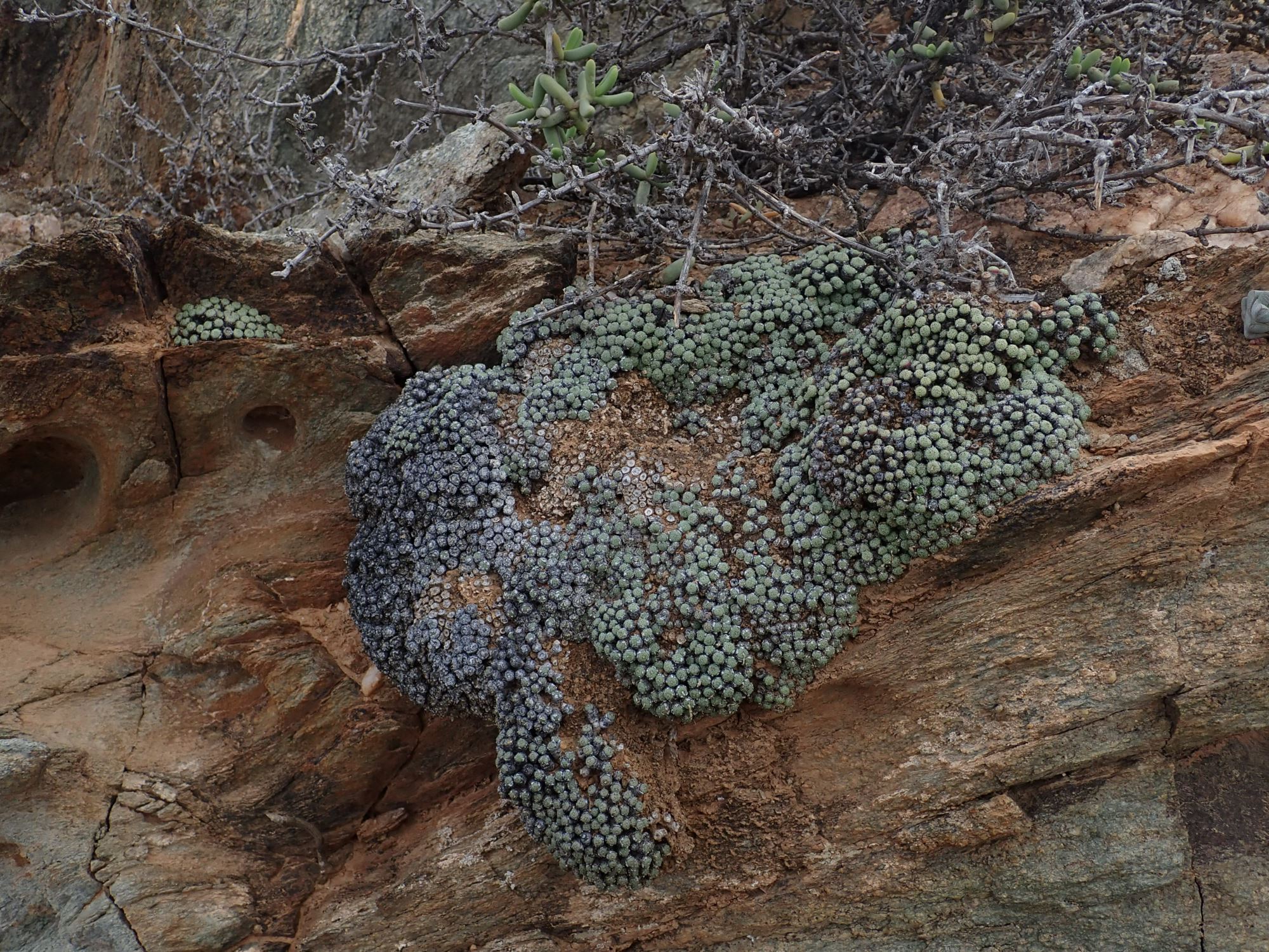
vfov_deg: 46.8
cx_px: 634
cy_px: 476
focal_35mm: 30
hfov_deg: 60.0
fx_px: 1100
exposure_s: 1/400
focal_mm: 5.5
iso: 100
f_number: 3.2
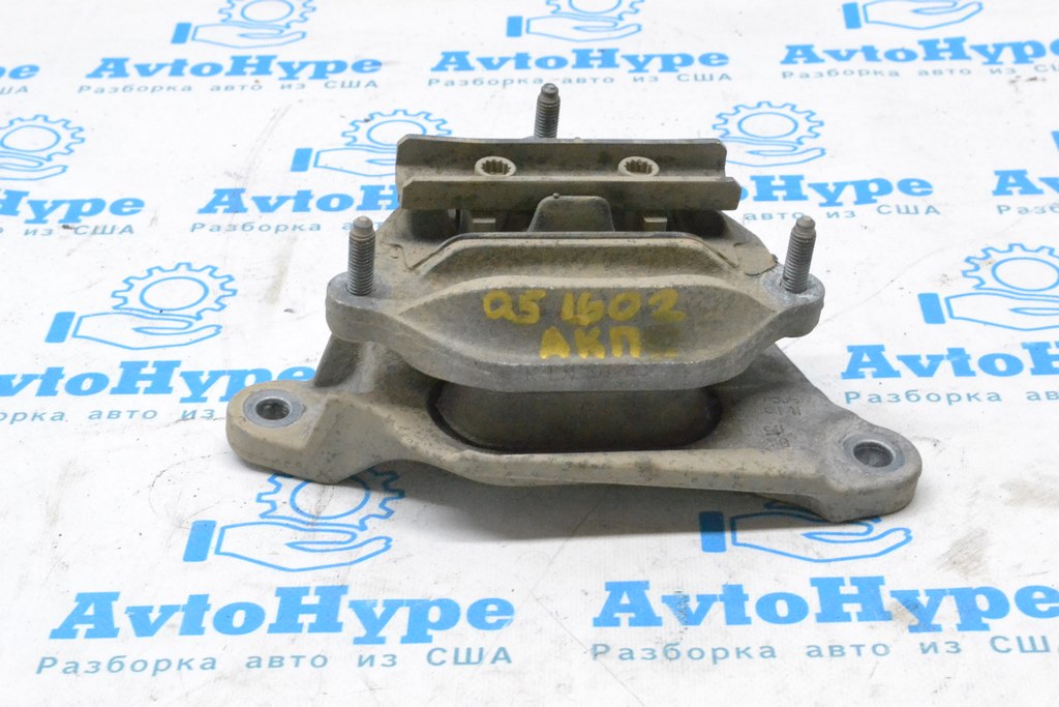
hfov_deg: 29.2
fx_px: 2030
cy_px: 354
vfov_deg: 19.7
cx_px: 530
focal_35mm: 69
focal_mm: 46
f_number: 13
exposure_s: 1/100
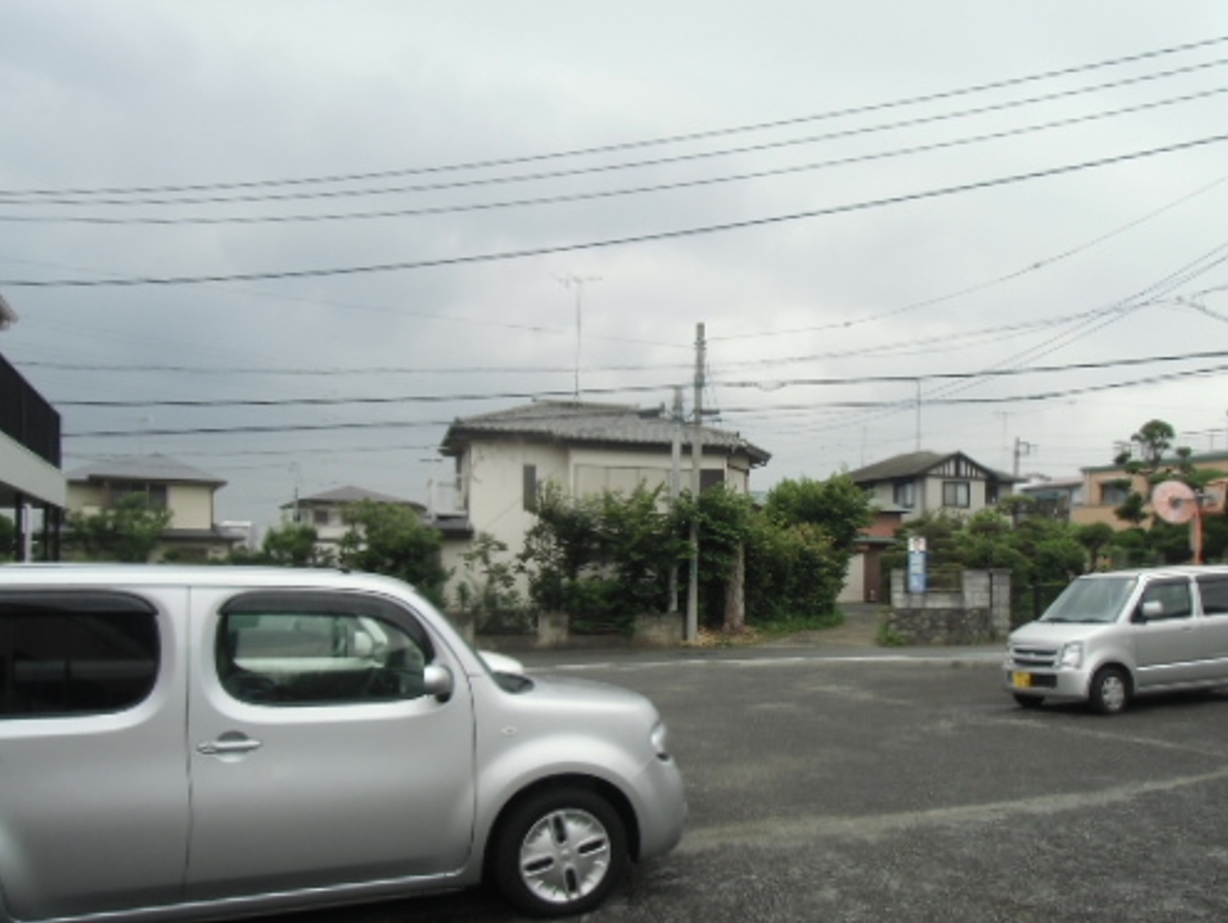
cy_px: 573
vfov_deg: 45.1
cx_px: 762
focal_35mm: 31
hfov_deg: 57.7
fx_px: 1101
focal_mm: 4.24
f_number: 3
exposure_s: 1/200
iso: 64
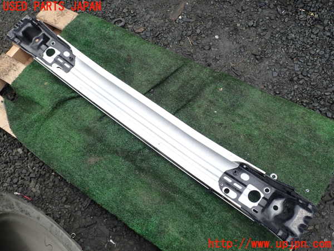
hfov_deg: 60.0
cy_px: 126
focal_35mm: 30
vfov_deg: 46.8
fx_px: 289
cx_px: 167
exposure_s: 1/640
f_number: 3.2
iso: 100
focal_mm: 5.4
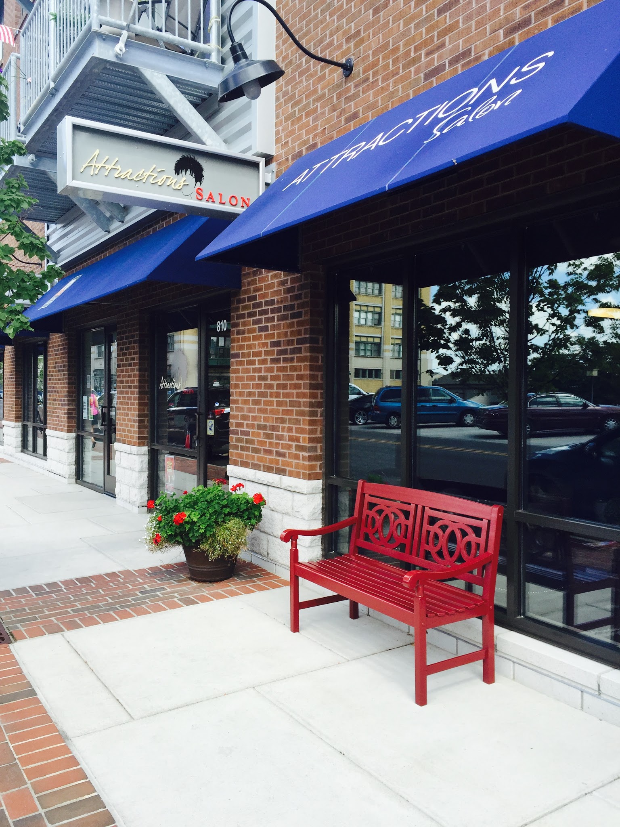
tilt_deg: -0.3
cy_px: 414
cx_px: 310
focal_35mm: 29
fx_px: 693
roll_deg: -0.3
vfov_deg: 61.7
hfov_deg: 48.2
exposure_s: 1/514
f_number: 2.2
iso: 32
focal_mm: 4.15
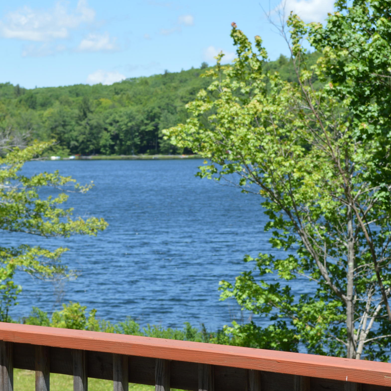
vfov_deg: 17.9
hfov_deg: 17.9
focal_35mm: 97
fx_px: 1240
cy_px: 229
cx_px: 226
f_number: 7.1
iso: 100
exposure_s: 1/200
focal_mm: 40
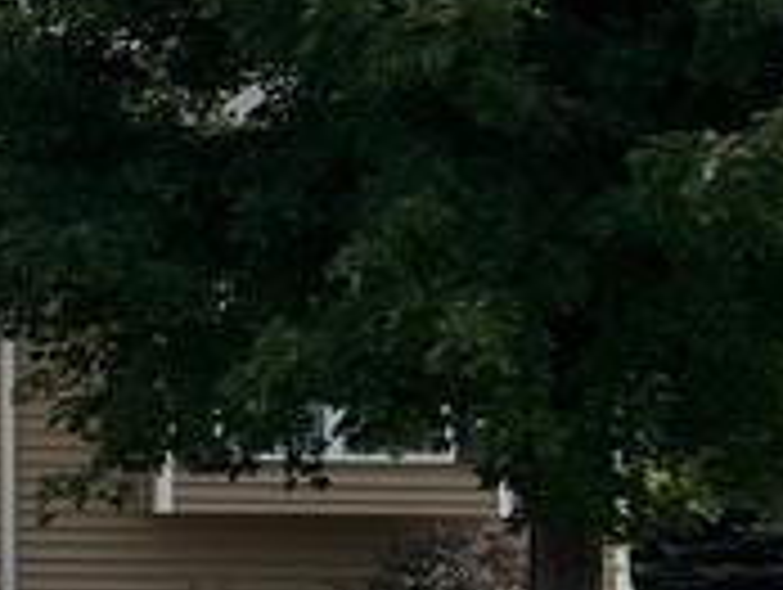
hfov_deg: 11.4
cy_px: 194
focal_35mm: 153
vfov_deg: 9.7
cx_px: -891
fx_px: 3466
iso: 50
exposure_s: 1/6579
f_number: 1.5
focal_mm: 5.7
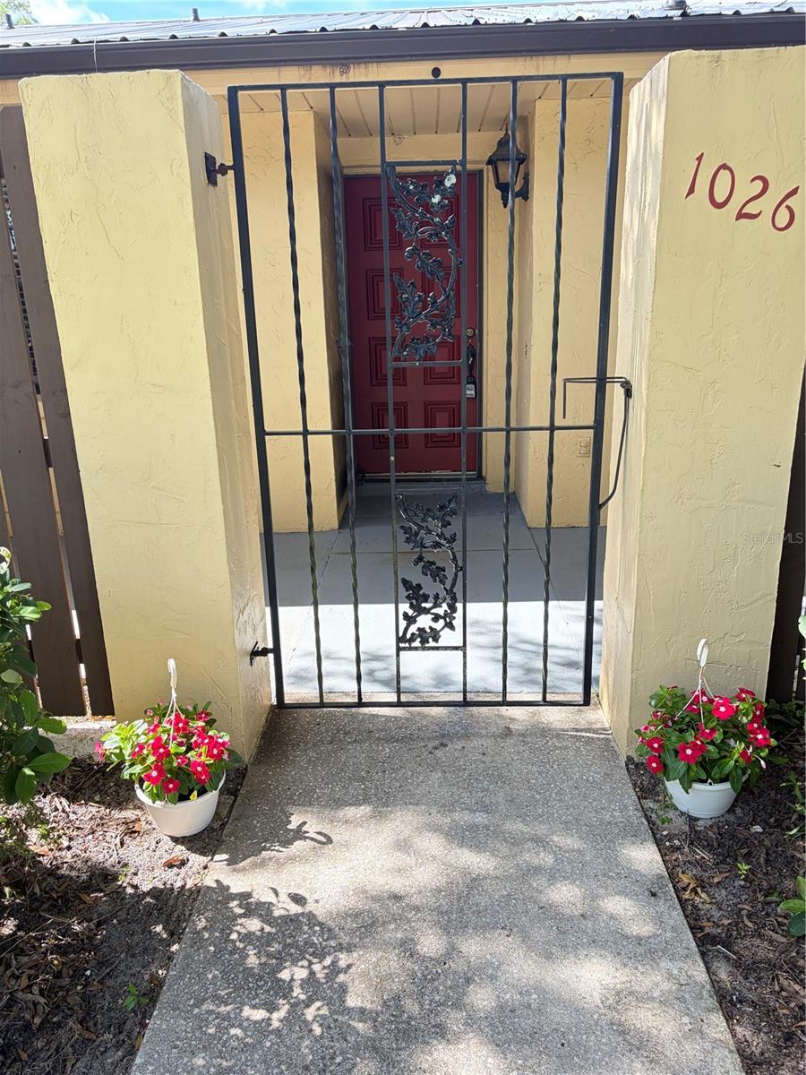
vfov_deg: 67.3
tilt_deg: -15.2
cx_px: 403
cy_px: 538
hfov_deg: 53.1
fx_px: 807
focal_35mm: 26
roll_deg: +2.5
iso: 50
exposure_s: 1/256
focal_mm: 5.96
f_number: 1.6
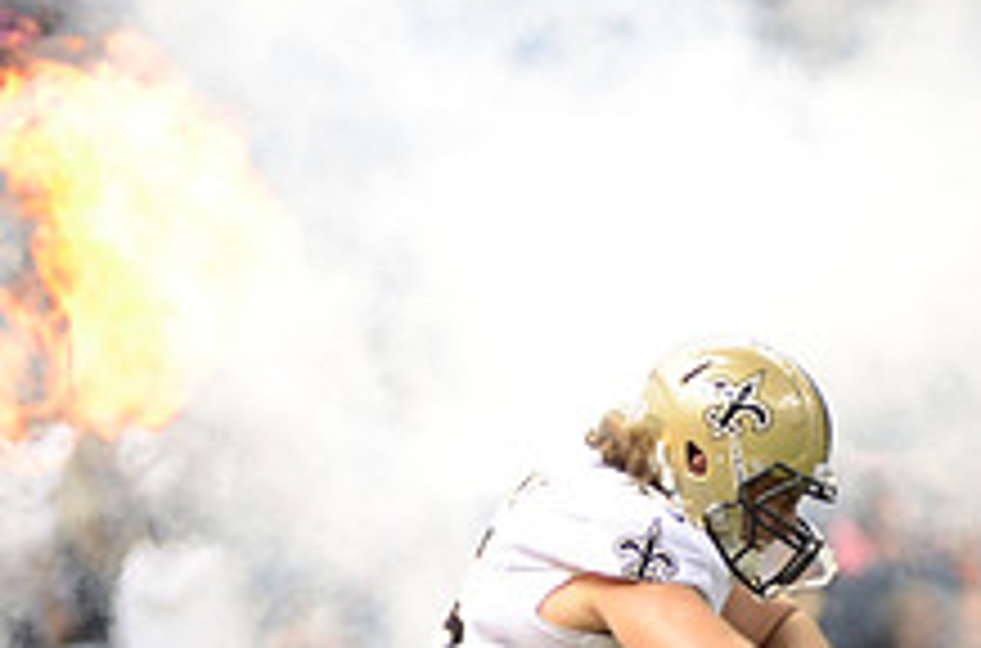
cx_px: 657
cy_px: 837
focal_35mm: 798
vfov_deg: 1.7
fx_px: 21683
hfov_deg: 2.6
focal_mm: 200
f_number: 2.8
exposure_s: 1/500
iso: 800
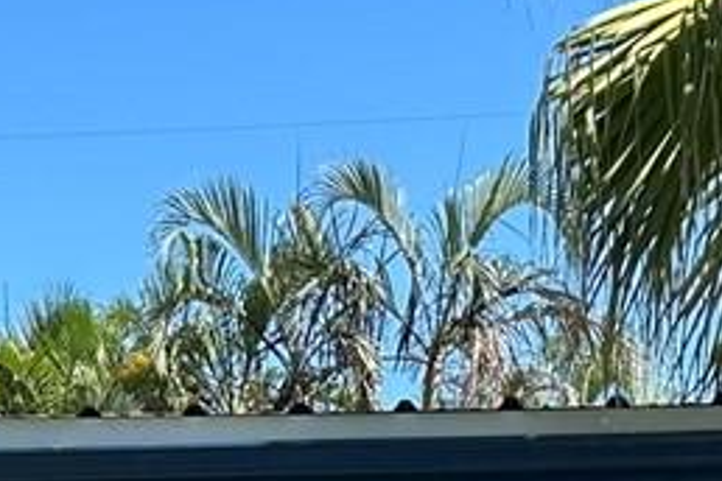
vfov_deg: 7.4
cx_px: 501
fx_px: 3369
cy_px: 1328
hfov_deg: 12.2
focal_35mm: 168
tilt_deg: -6.0
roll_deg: +1.2
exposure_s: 1/1779
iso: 50
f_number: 1.5
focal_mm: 5.7
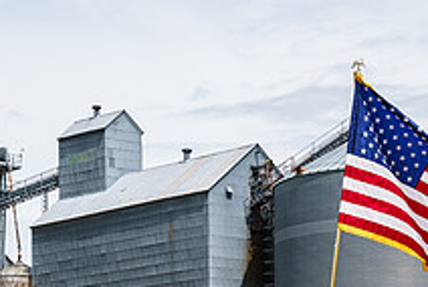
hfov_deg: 17.3
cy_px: 277
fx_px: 1405
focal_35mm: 118
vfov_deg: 11.5
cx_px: 300
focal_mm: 42.1
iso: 200
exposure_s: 1/3200
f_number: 4
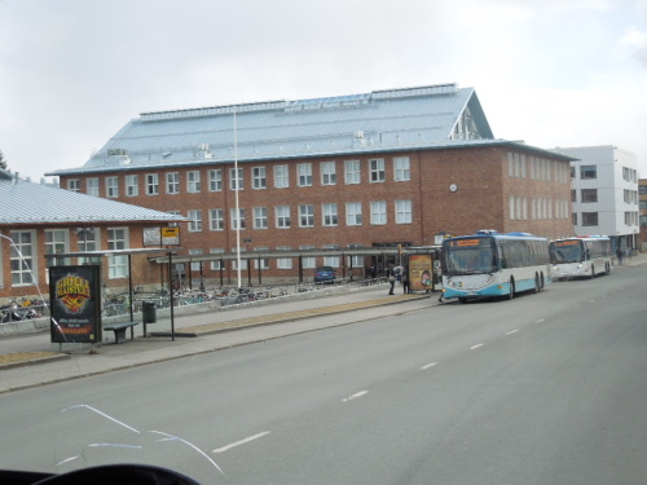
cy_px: 242
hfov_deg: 35.5
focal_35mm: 54
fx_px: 1009
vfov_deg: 27.0
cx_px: 324
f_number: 4.2
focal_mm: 9.8
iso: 100
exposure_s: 1/320
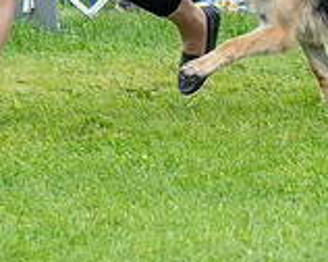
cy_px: -139
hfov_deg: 3.3
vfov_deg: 2.6
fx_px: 5759
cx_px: 285
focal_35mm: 594
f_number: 5
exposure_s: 1/800
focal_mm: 148
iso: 400
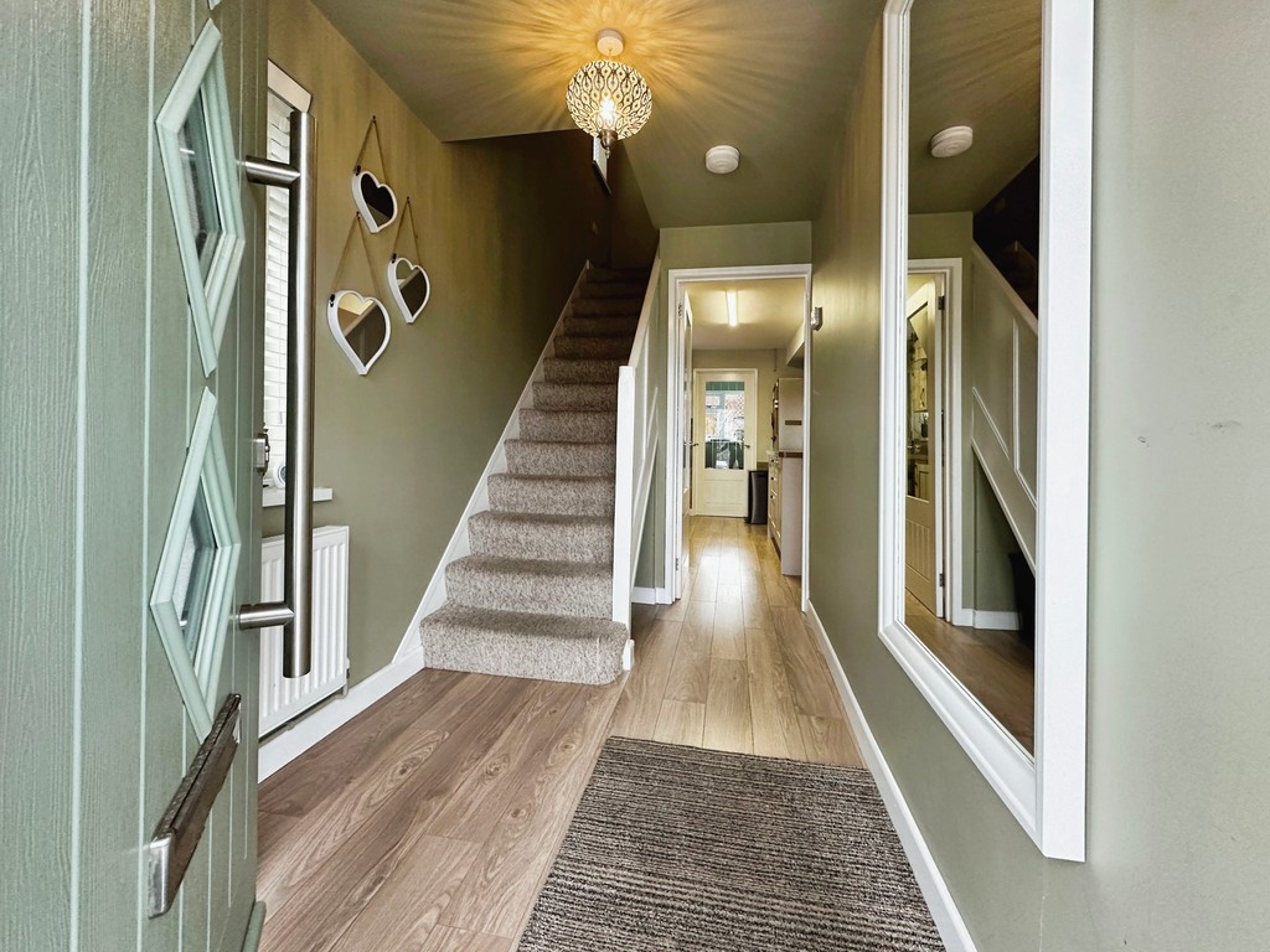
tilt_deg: -0.8
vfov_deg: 85.7
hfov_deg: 102.1
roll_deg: -0.9
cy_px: 476
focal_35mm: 14
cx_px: 635
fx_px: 514
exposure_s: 1/99
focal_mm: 2.22
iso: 250
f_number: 2.2
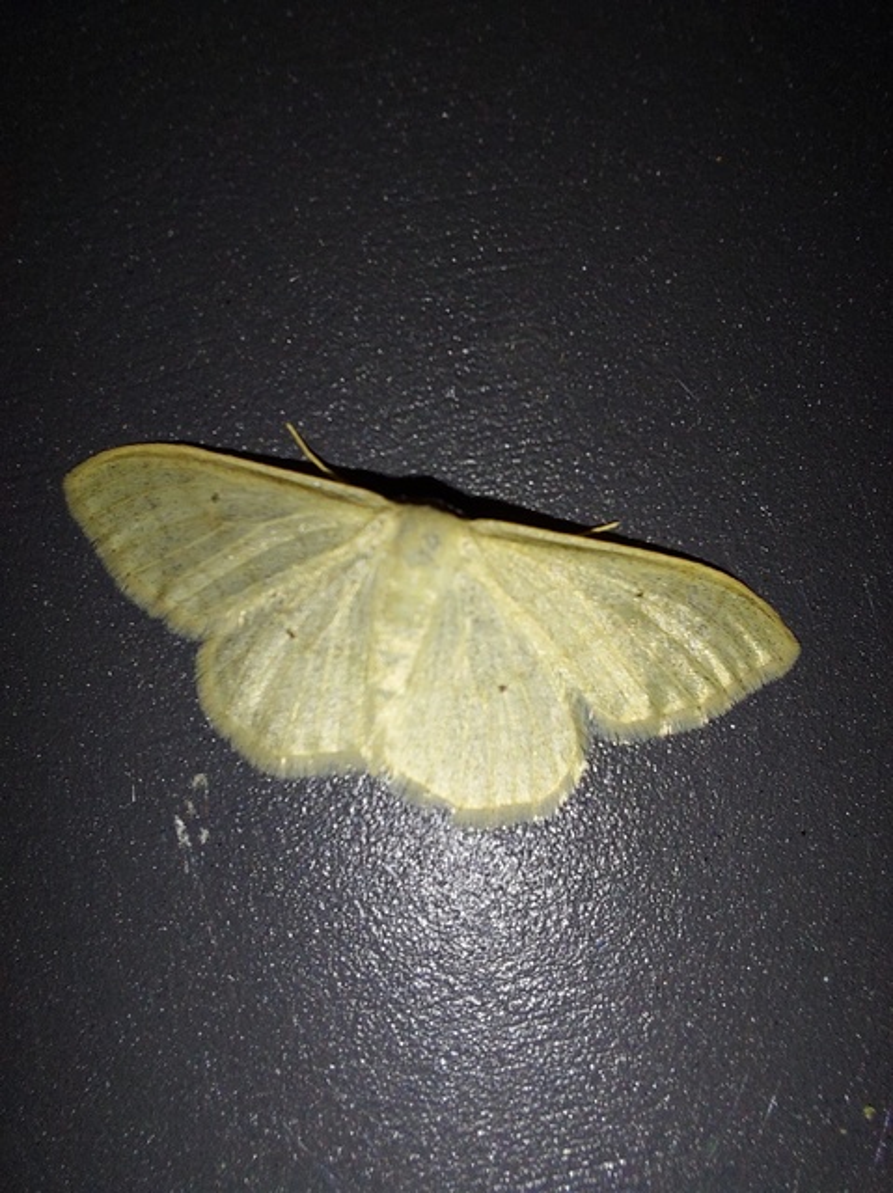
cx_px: 446
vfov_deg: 69.4
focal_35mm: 25
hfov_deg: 54.8
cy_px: 596
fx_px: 861
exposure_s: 1/387
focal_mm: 2.13
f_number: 2.4
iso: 50
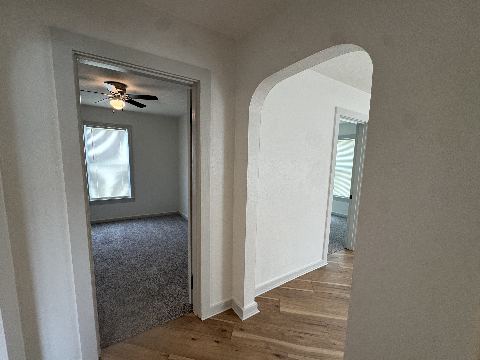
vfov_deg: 81.7
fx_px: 208
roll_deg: -1.5
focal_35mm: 15
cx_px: 234
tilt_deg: -8.1
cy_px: 189
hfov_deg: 98.2
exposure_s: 1/120
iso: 160
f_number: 2.2
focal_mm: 2.22
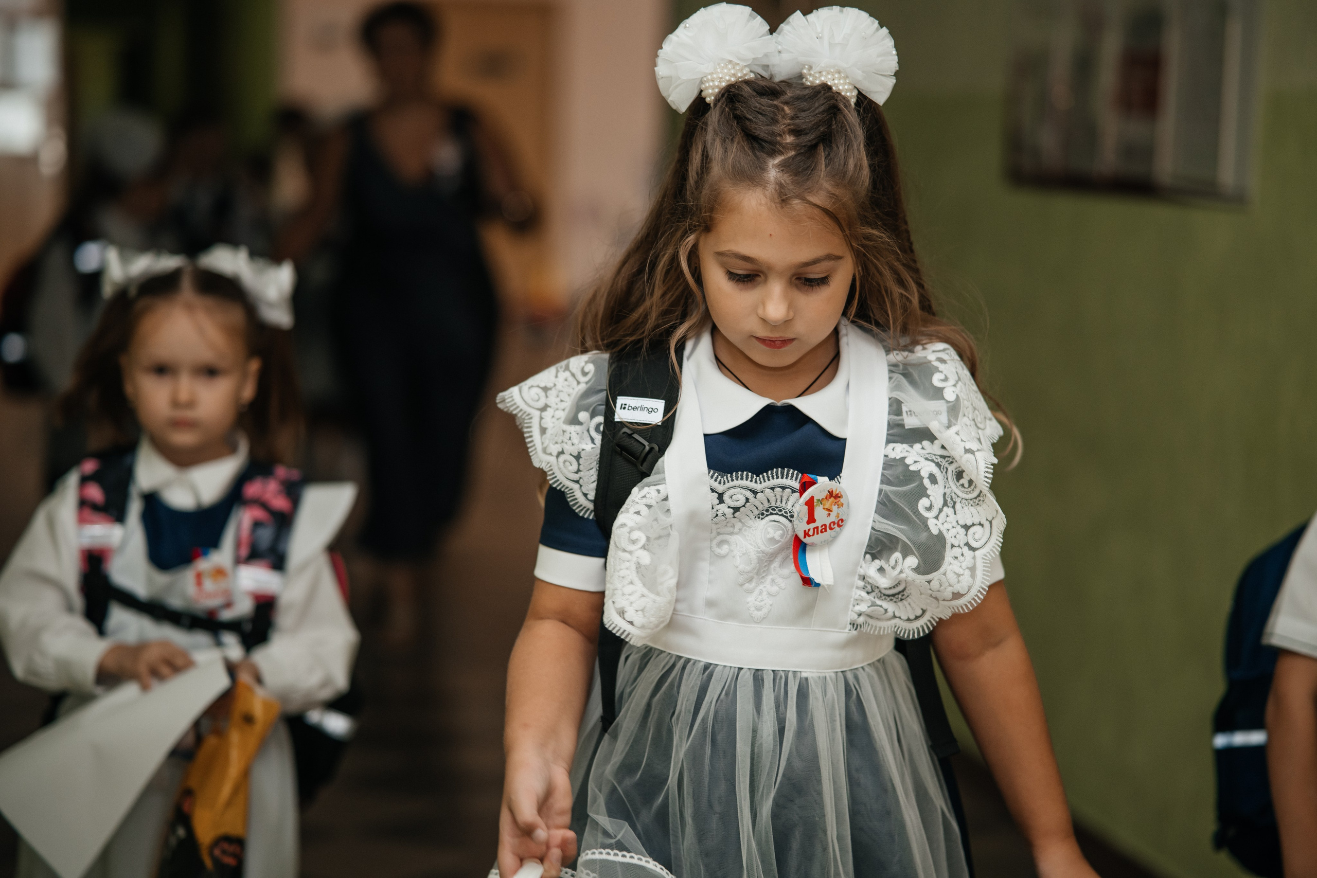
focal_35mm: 85
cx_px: 658
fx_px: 3110
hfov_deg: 23.9
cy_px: 439
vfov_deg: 16.1
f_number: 2.2
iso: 640
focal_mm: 85
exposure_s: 1/320
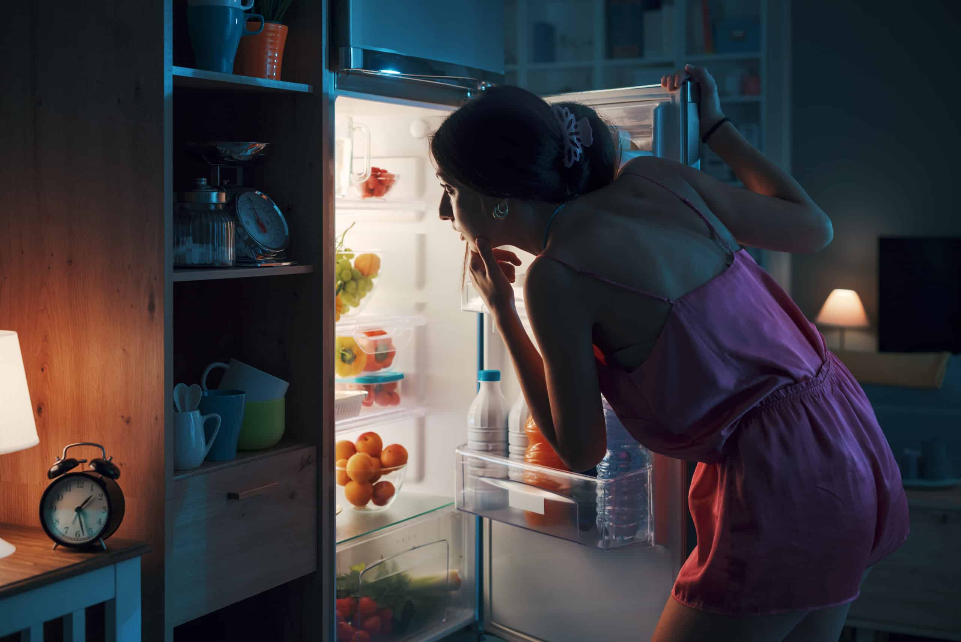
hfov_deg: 39.6
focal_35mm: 50
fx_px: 1335
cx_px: 480
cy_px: 321
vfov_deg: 27.0
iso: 160
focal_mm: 50
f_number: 3.5
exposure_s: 1/100
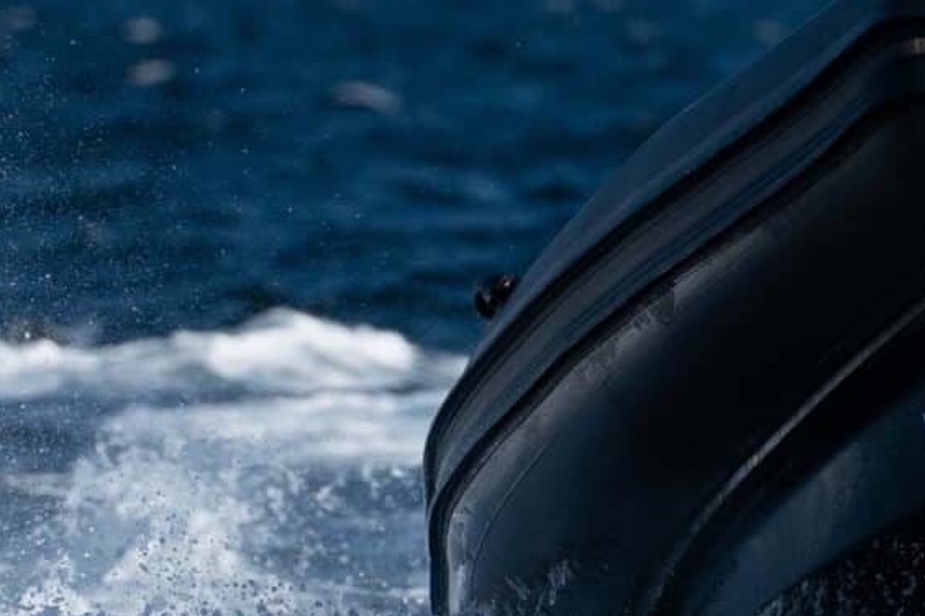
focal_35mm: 1814
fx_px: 46606
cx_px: 1225
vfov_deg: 0.8
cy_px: 176
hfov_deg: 1.1
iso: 1000
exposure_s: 1/5000
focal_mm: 400
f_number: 8
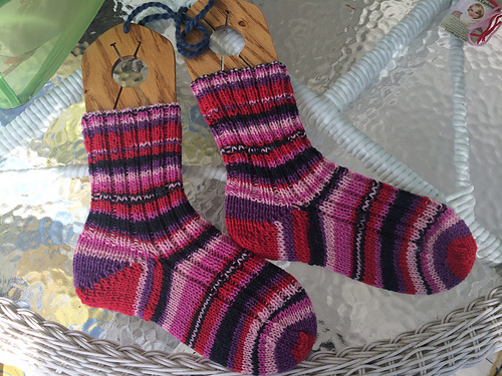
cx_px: 251
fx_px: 435
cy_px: 188
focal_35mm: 30
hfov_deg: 60.0
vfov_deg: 46.8
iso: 32
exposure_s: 1/291
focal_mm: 4.12
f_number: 2.2
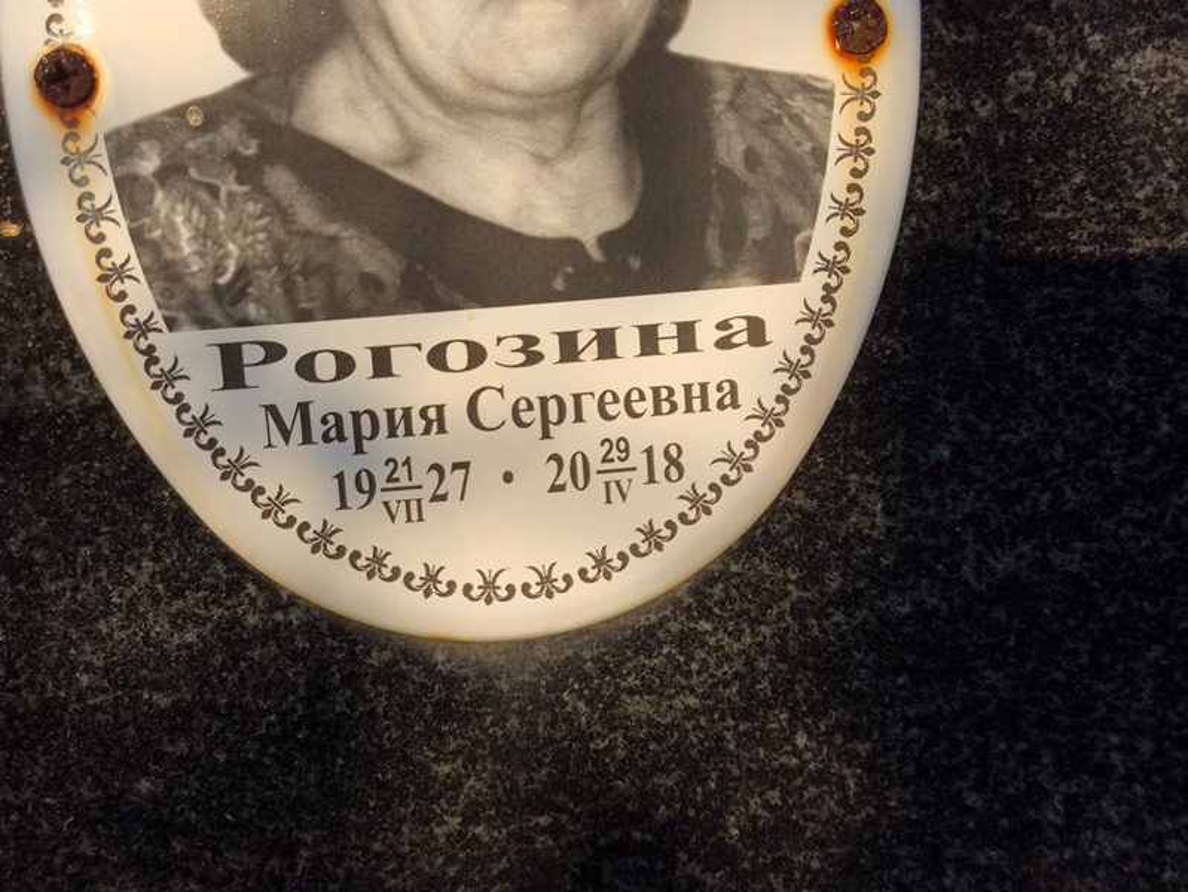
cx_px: 594
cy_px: 446
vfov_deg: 29.1
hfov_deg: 38.2
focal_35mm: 50
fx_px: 1717
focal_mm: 4.71
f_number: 1.7
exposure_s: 1/754
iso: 50
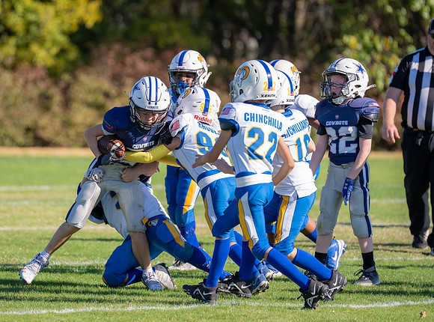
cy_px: 148
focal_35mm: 312
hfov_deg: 6.4
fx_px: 3891
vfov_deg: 4.7
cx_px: 129
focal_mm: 200
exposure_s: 1/1600
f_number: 2.8
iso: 100
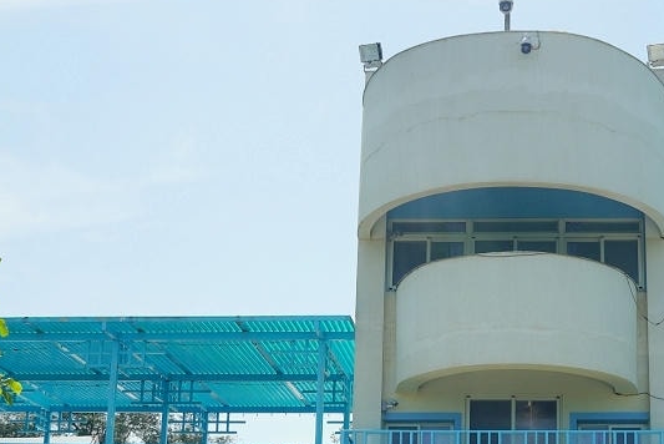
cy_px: 402
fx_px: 1163
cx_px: 498
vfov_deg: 21.1
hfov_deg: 31.3
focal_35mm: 63
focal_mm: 28
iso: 100
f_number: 9
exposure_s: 1/125
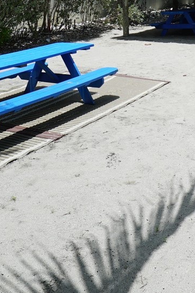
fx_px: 406
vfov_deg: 35.8
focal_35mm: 50
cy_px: 1
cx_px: 144
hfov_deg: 26.7
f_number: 14
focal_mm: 16
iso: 100
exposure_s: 1/125
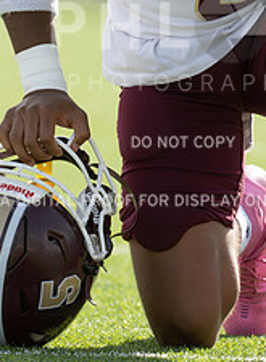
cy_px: 40
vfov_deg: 1.7
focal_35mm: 1183
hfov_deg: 1.2
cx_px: 214
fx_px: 12262
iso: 1250
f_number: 7.1
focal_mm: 400
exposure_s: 1/2500
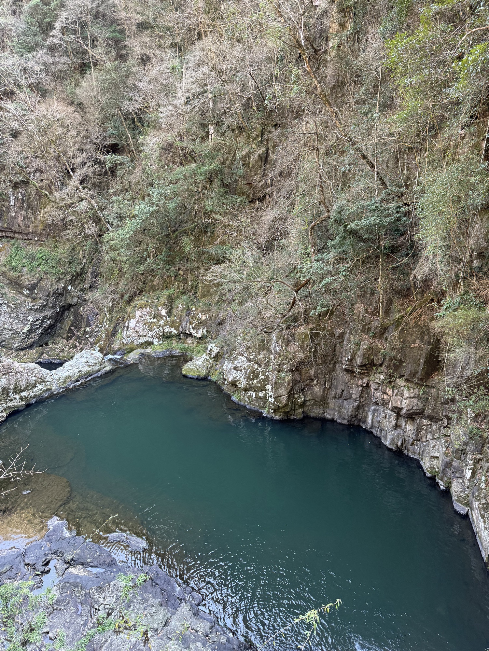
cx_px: 244
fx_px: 452
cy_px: 326
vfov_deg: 71.6
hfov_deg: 56.9
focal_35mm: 24
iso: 200
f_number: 1.78
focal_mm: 6.86
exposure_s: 1/105
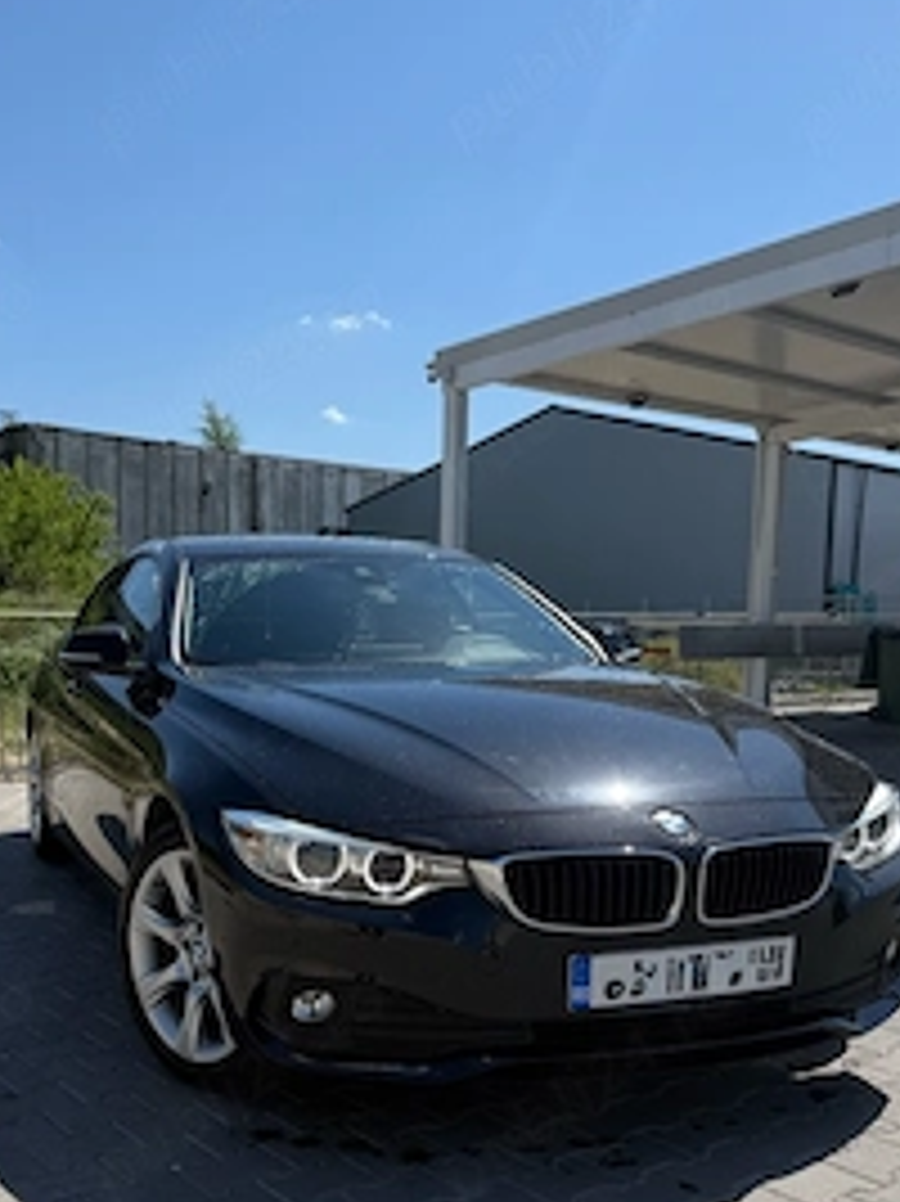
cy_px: 792
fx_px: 1249
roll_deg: -0.8
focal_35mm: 36
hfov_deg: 39.3
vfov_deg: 50.5
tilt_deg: -7.8
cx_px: 328
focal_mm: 6.76
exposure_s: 1/5319
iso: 80
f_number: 1.78
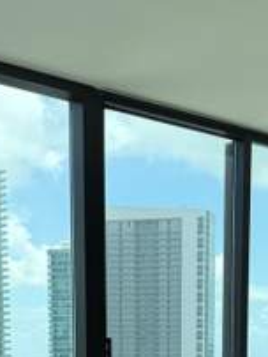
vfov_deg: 23.1
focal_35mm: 76
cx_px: 173
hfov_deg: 19.4
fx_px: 783
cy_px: 451
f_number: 1.78
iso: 80
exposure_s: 1/1585
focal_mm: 6.76
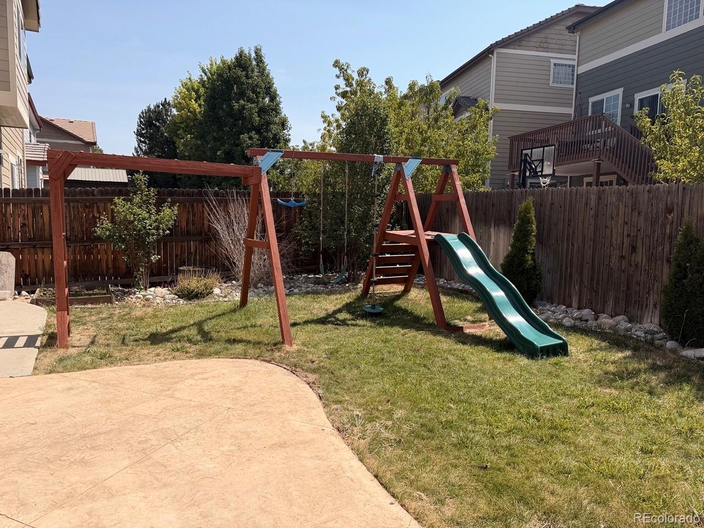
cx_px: 352
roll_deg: -1.2
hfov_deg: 71.6
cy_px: 264
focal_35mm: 24
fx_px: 488
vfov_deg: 56.8
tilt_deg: -6.0
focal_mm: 6.76
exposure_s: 1/4167
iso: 80
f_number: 1.78
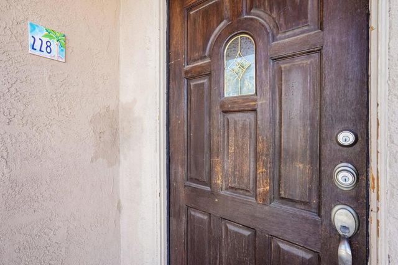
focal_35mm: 16
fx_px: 177
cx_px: 199
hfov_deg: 96.8
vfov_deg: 73.7
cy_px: 132
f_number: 8
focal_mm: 16
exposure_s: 1/30
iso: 125
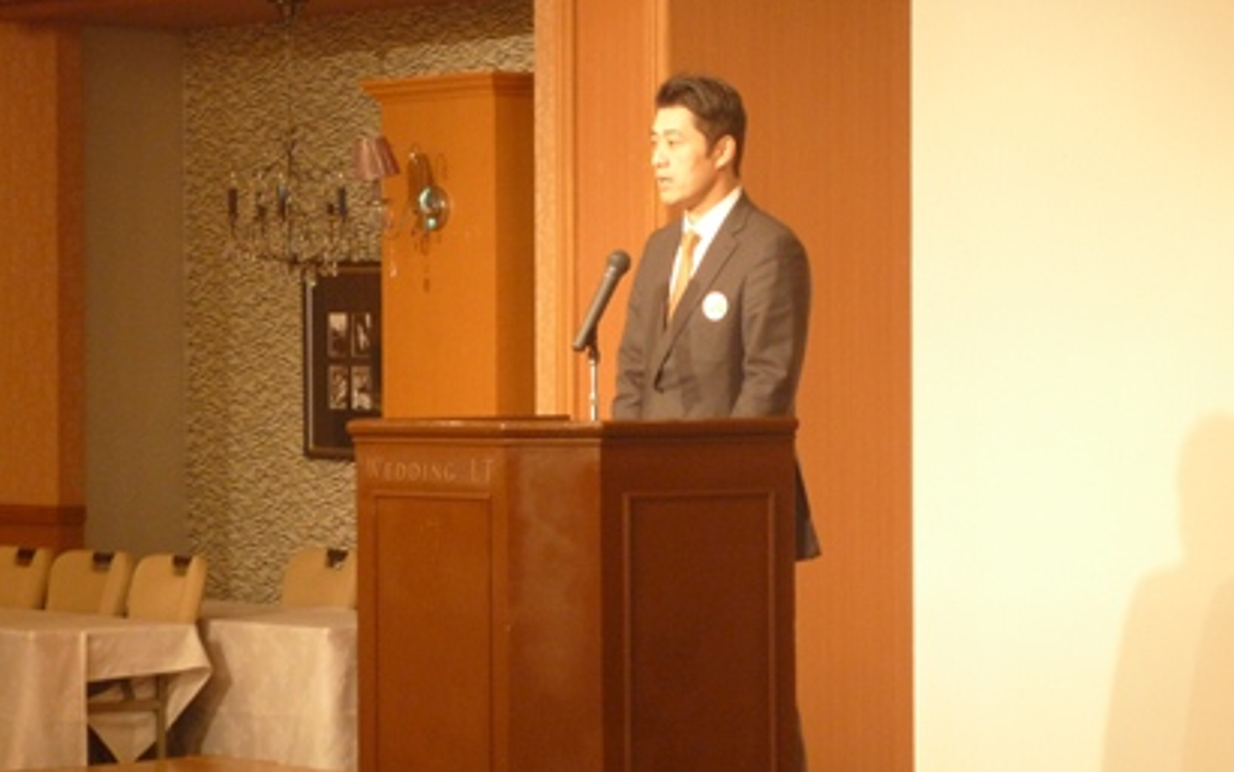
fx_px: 4507
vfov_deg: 9.8
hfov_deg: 15.6
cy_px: 354
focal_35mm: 134
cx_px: 620
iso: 400
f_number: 5.9
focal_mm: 22
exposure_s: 1/10
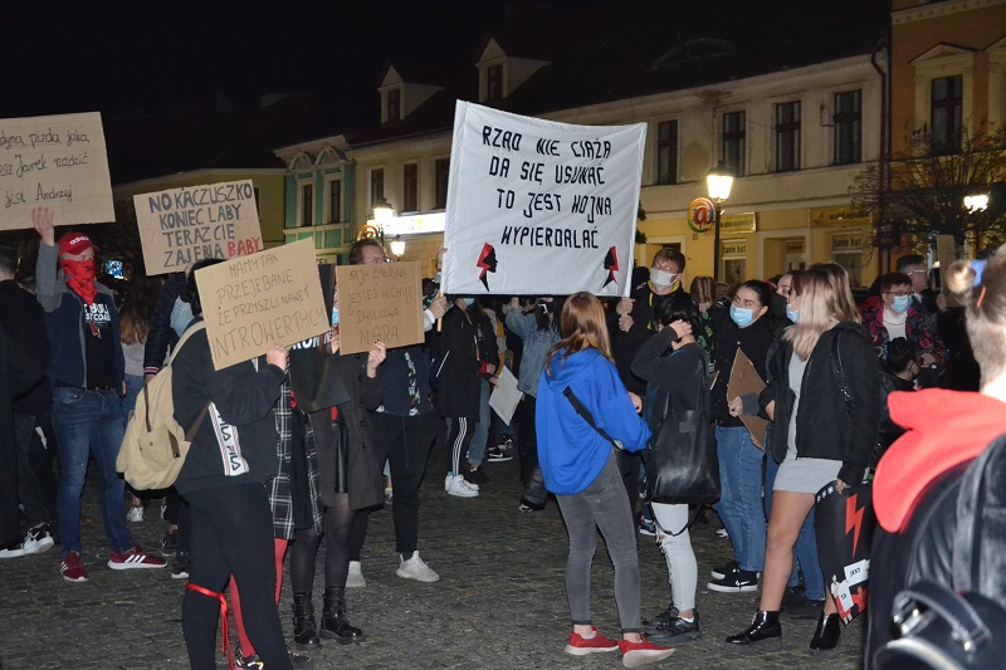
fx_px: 1425
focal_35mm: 51
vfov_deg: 26.5
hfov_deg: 38.9
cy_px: 335
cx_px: 503
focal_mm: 34
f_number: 4.2
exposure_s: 1/60
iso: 3200
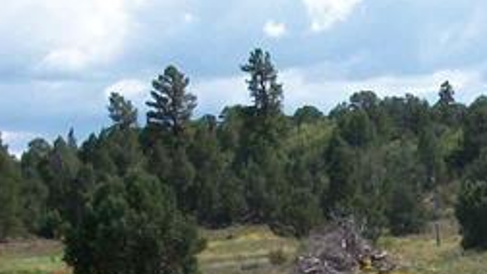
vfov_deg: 7.4
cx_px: 587
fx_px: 2002
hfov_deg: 13.5
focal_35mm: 155
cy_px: 610
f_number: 5.6
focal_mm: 6.3
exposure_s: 1/320
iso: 80
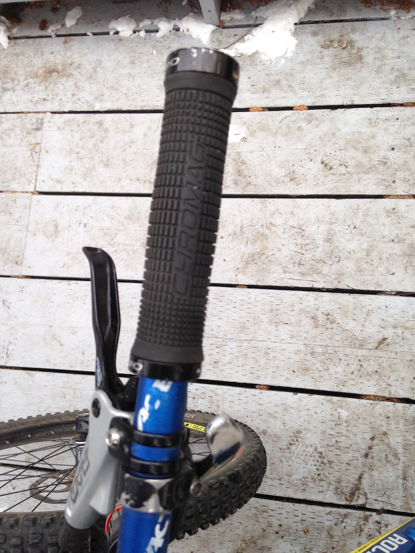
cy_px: 276
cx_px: 208
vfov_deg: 55.4
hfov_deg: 42.9
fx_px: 528
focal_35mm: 33
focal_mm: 4.12
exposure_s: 1/120
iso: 50
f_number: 2.4
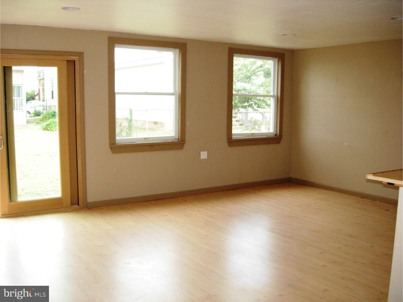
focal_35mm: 36
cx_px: 202
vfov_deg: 39.7
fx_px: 419
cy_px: 151
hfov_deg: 51.4
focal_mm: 7.5
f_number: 2.7
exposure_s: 1/181
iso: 200
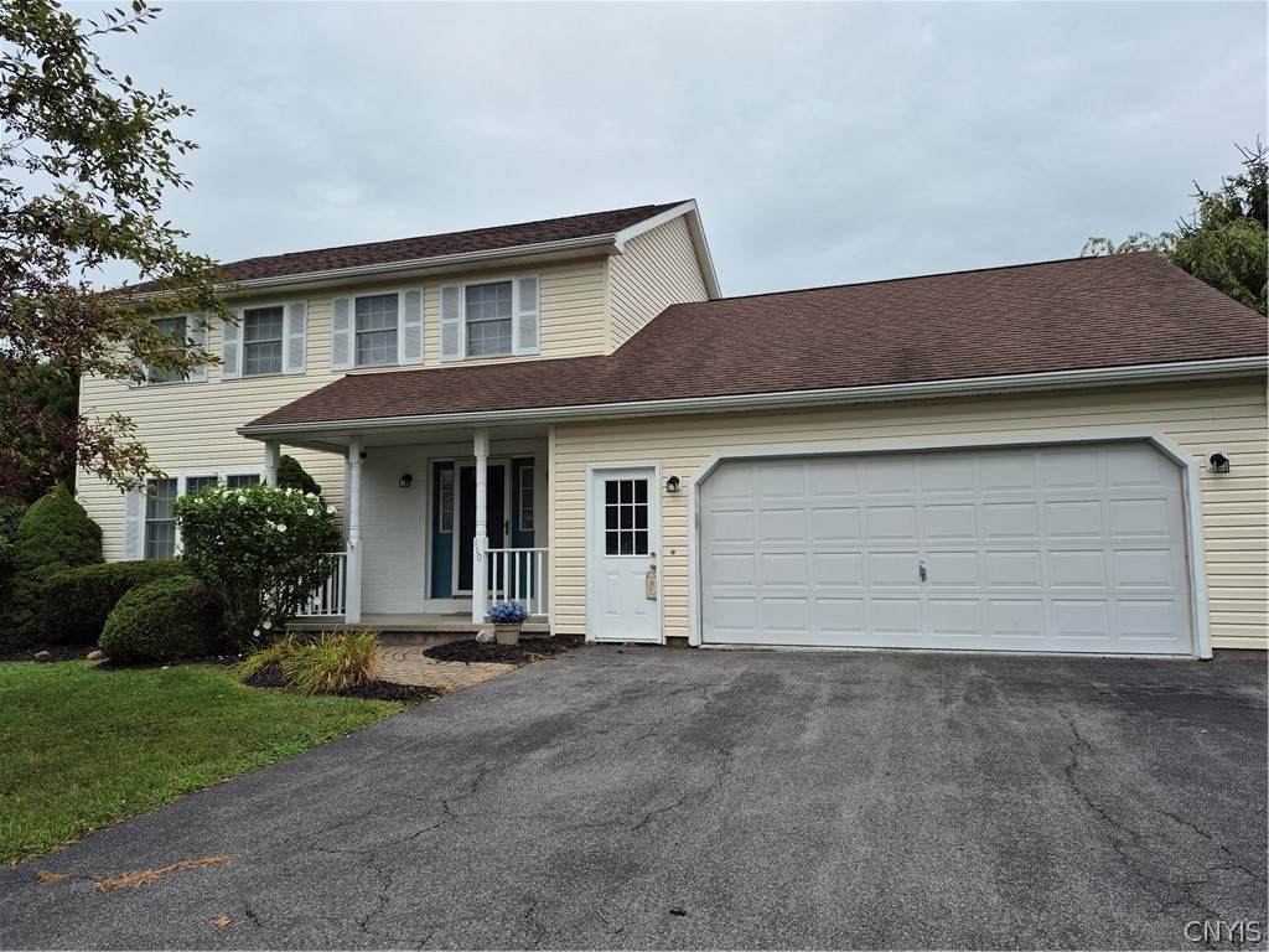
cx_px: 634
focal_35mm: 23
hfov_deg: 73.9
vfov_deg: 58.9
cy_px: 476
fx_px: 843
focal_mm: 5.4
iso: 25
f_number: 1.8
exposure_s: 1/1340
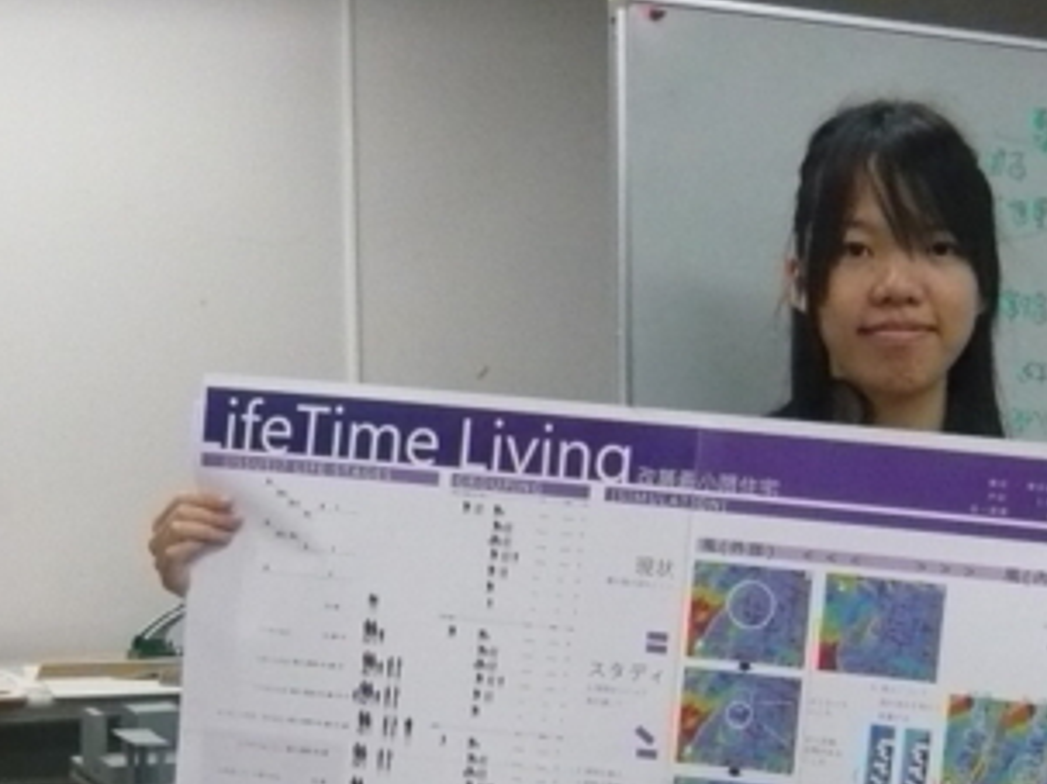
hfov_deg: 26.2
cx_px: 667
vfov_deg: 19.5
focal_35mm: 74
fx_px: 2237
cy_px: 715
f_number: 2.8
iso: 400
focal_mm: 4.6
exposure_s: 1/100
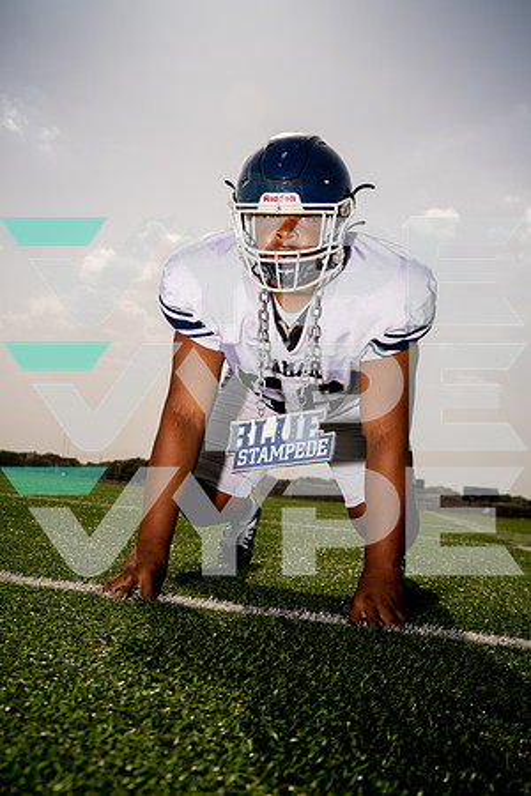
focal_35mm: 33
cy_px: 398
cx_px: 266
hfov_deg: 40.0
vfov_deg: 57.2
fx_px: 730
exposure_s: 1/1250
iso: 100
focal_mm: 33
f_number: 4.5
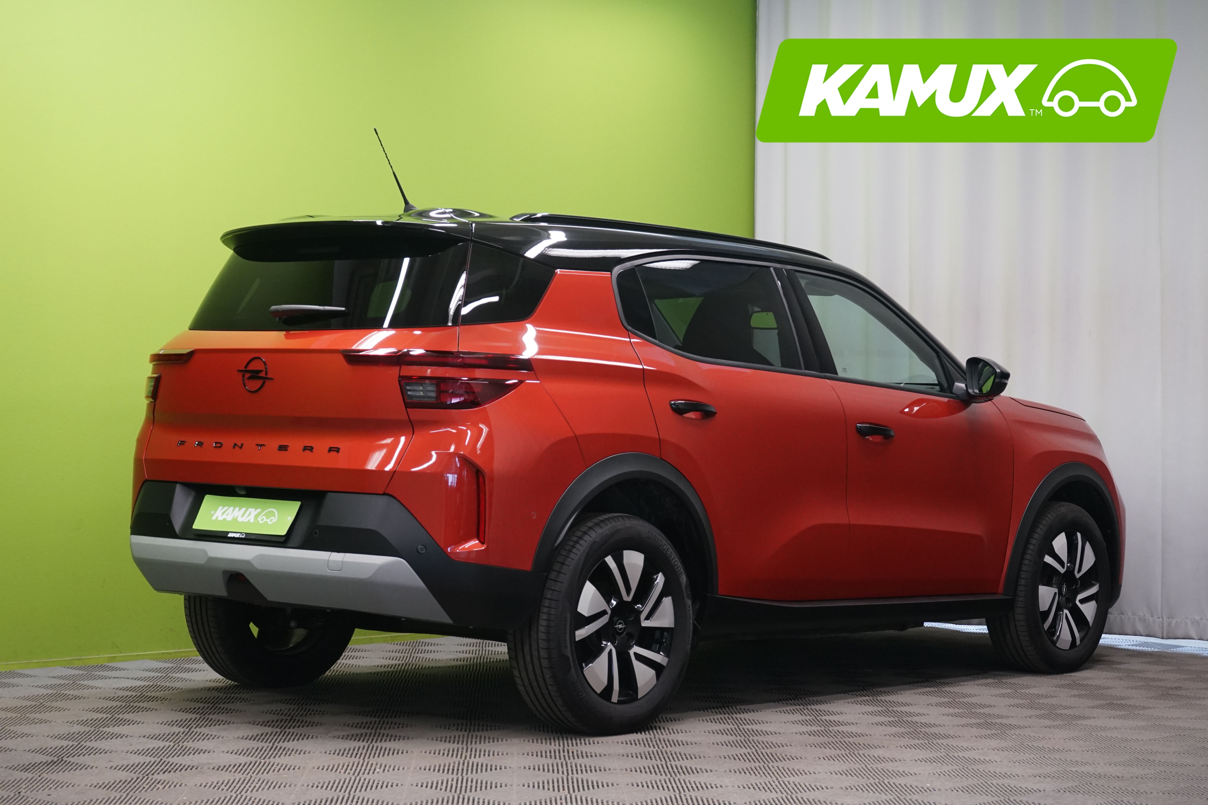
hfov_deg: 30.1
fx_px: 2248
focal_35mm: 67
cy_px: 402
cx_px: 604
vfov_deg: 20.3
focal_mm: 67
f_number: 8
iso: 2000
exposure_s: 1/25
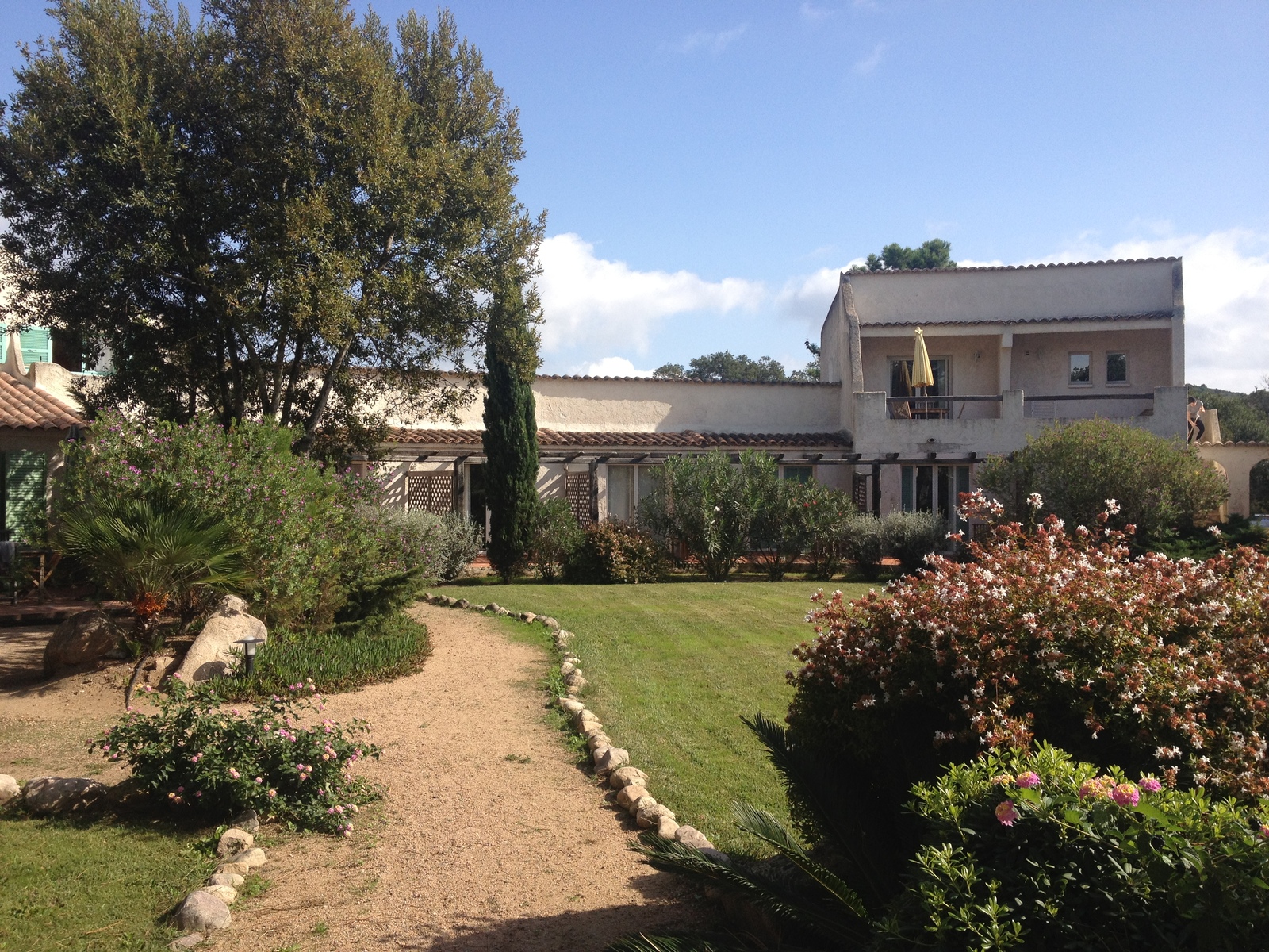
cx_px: 634
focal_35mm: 35
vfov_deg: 40.7
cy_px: 476
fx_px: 1283
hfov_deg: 52.6
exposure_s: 1/1416
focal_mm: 4.28
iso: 64
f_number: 2.4
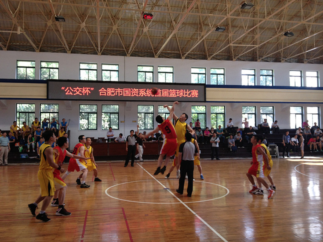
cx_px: 162
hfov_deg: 52.6
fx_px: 327
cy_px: 121
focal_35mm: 35
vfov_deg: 40.7
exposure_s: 1/60
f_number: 2.4
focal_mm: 4.28
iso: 64
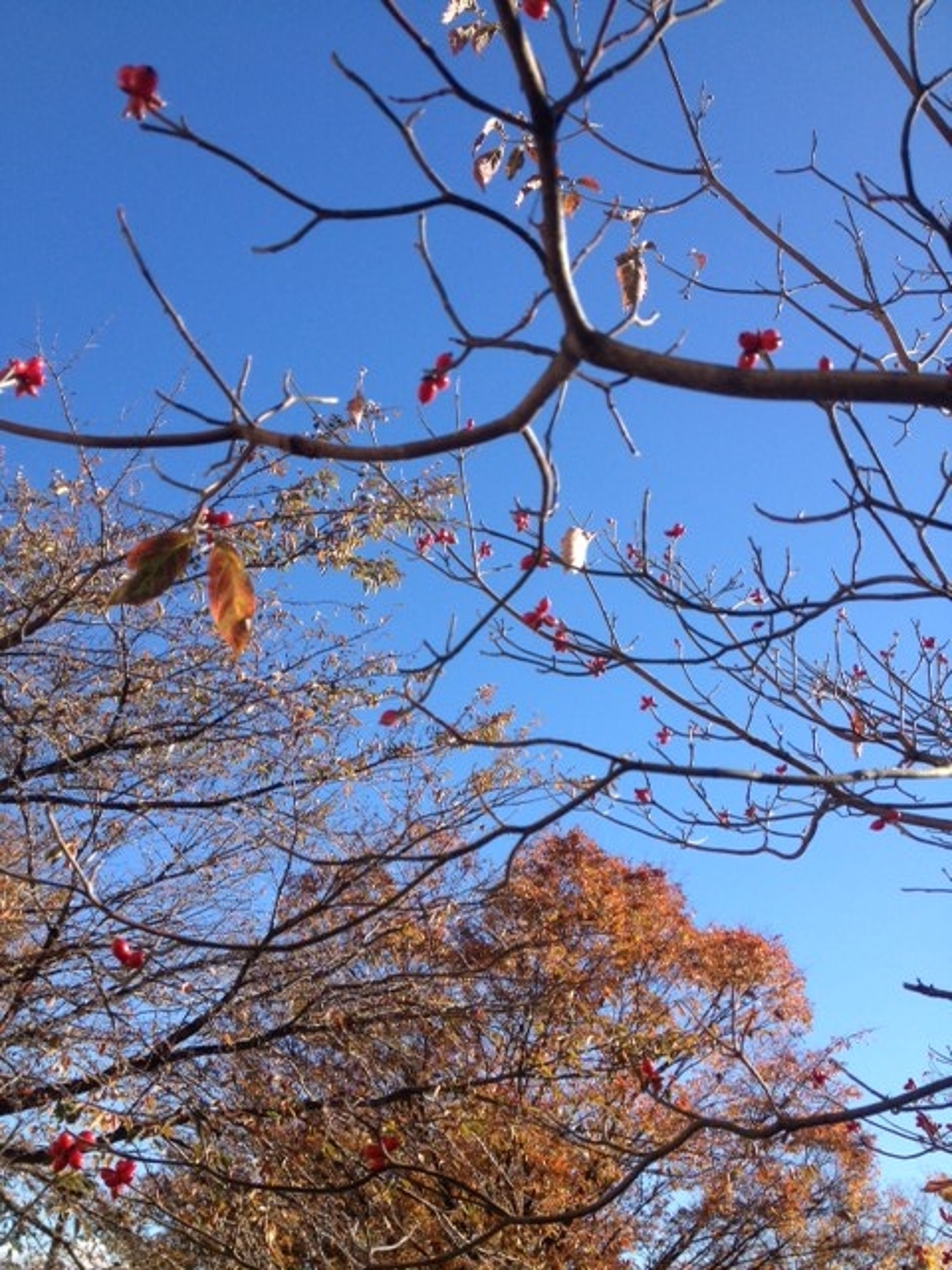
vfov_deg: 52.6
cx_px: 476
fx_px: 1283
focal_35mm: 35
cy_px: 635
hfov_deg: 40.7
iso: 50
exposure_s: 1/812
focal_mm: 4.28
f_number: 2.4
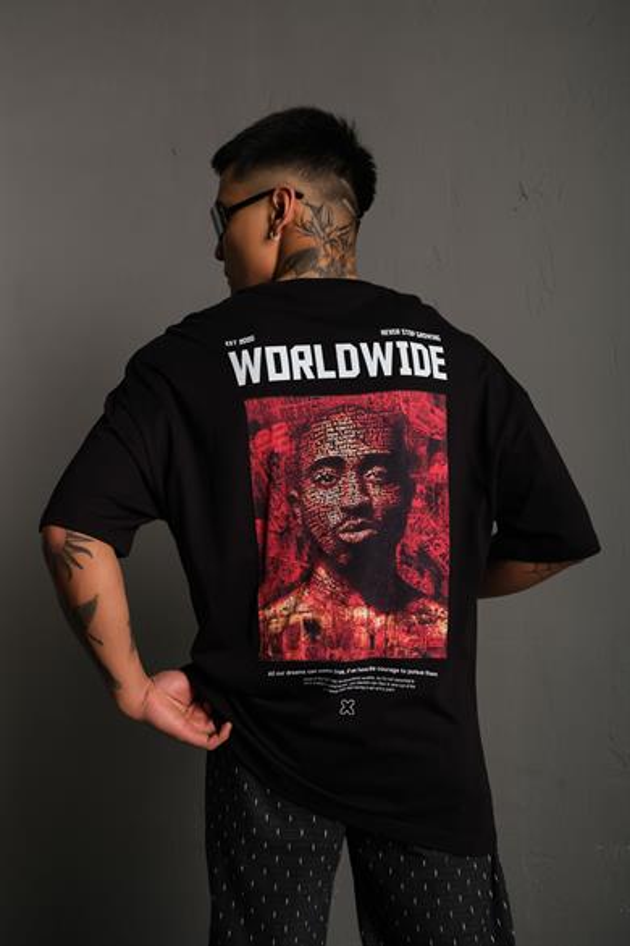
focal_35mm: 35
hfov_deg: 37.9
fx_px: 919
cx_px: 315
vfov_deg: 54.4
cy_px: 473
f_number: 5
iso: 160
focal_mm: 23.3
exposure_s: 1/160
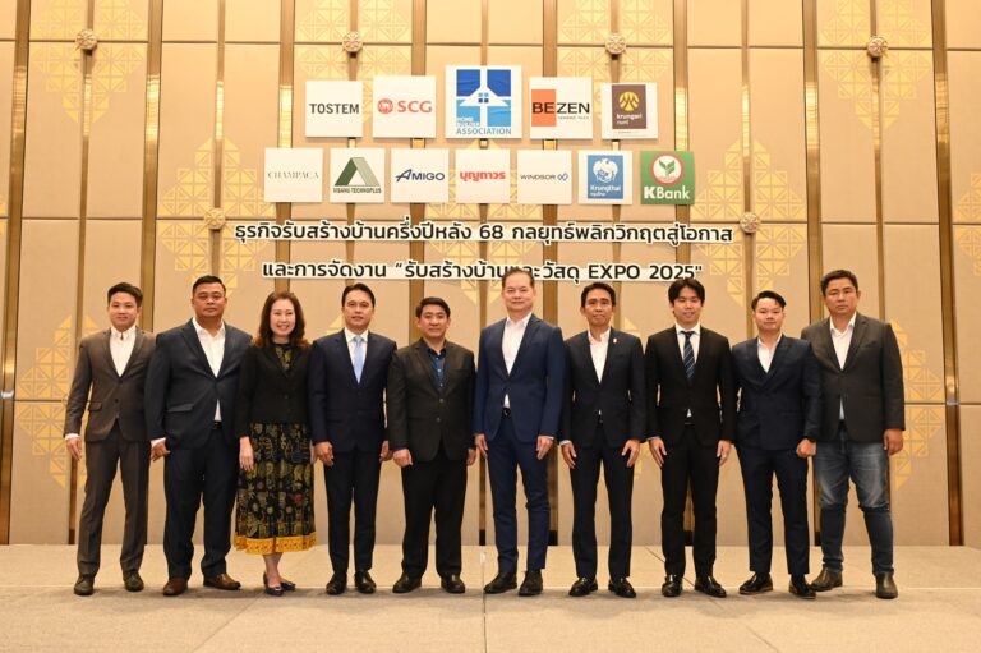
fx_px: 1008
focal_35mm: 37
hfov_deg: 51.9
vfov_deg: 35.9
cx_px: 490
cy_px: 326
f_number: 4
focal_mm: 37
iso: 4000
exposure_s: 1/160
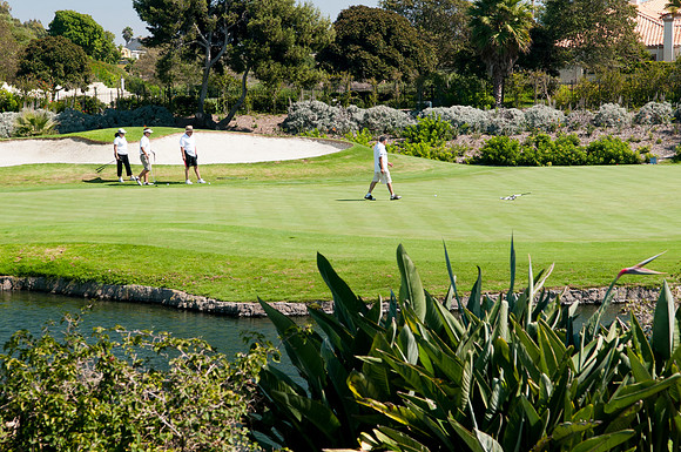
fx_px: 1558
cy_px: 226
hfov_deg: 24.6
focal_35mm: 82
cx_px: 340
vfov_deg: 16.5
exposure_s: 1/250
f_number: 8
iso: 400
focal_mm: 55
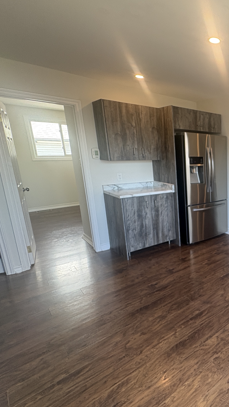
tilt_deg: -12.8
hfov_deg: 42.6
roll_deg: -1.0
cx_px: 249
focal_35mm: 21
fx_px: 227
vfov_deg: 83.8
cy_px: 204
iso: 200
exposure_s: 1/60
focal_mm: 2.22
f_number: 2.2
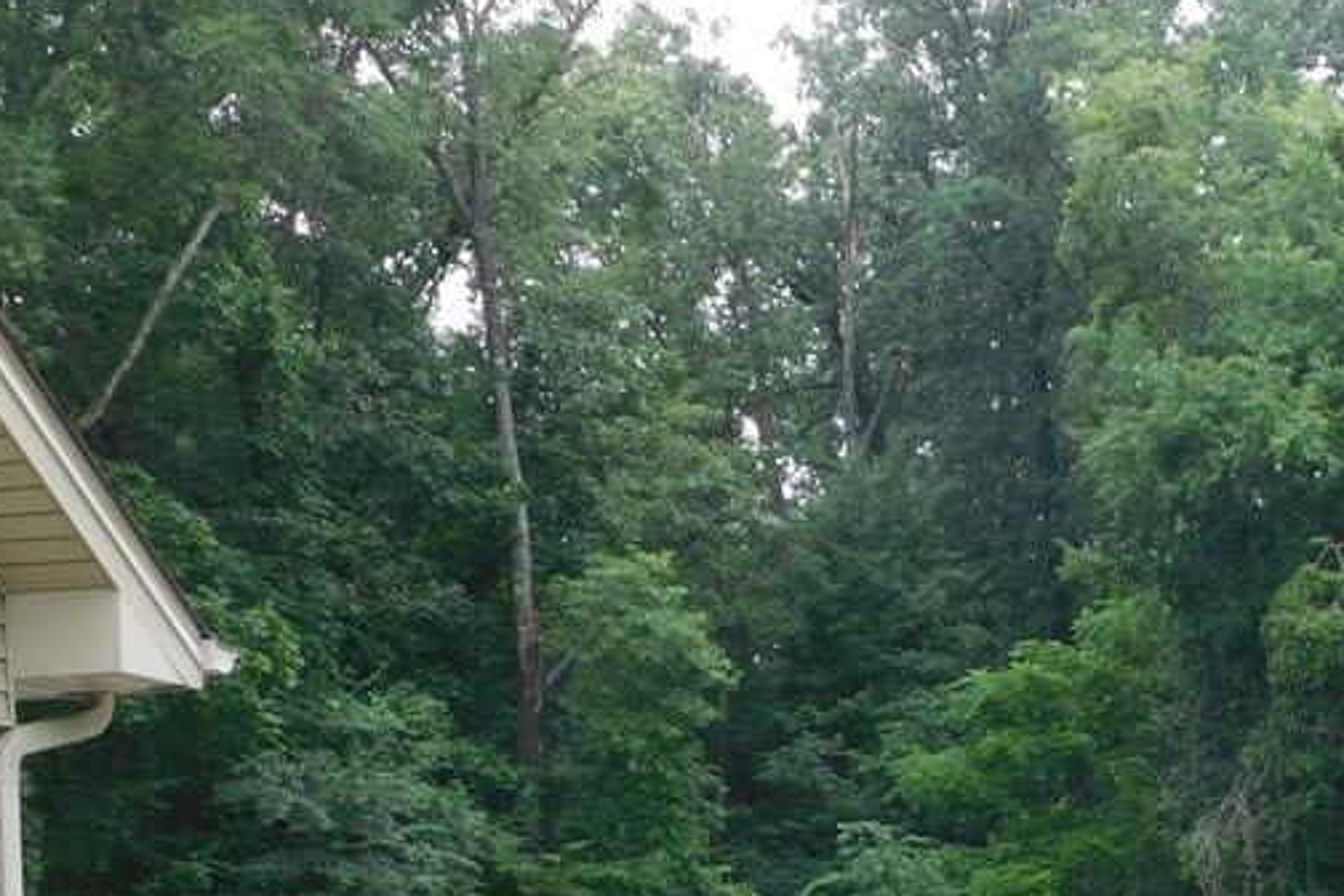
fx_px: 2837
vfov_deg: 17.3
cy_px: 989
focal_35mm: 76
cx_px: 1179
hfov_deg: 25.9
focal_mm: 6.3
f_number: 3.5
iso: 125
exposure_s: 1/200
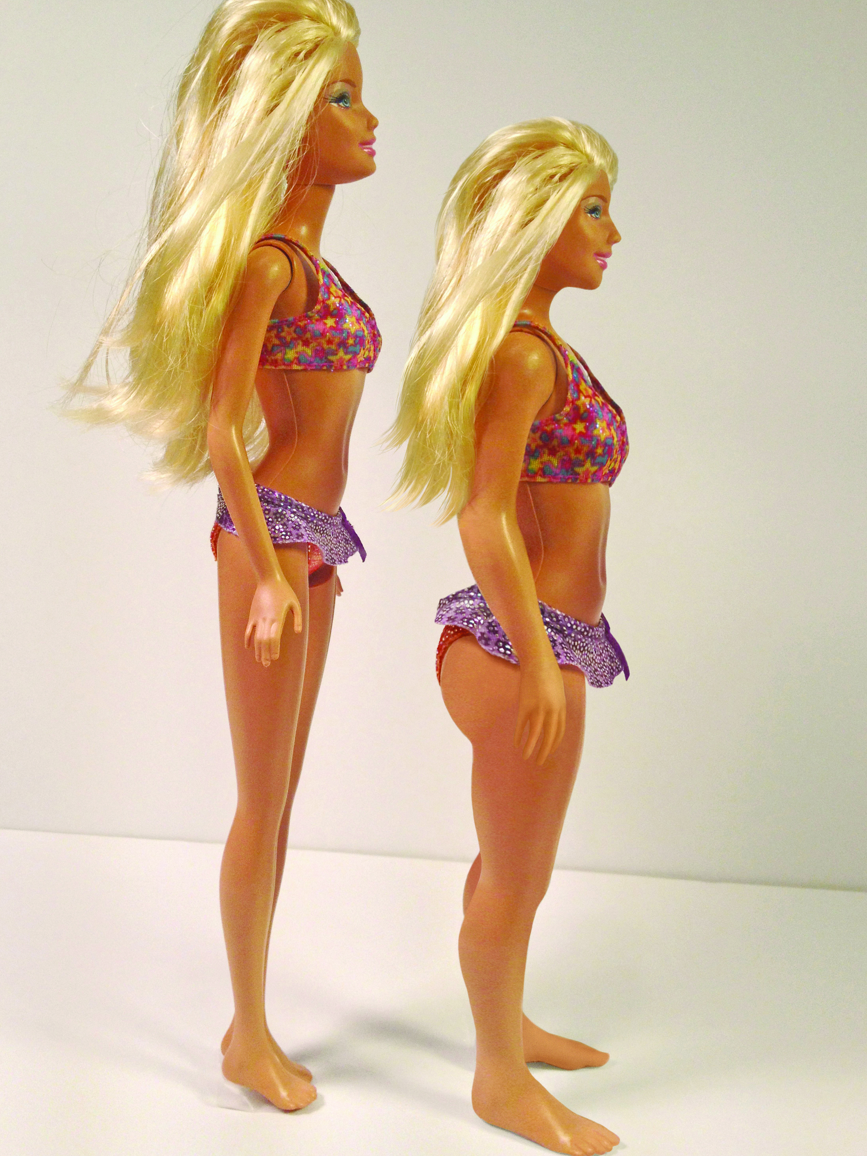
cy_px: 553
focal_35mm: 39
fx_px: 1302
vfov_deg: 47.8
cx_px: 396
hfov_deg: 36.8
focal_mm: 4.28
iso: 64
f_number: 2.4
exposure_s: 1/120
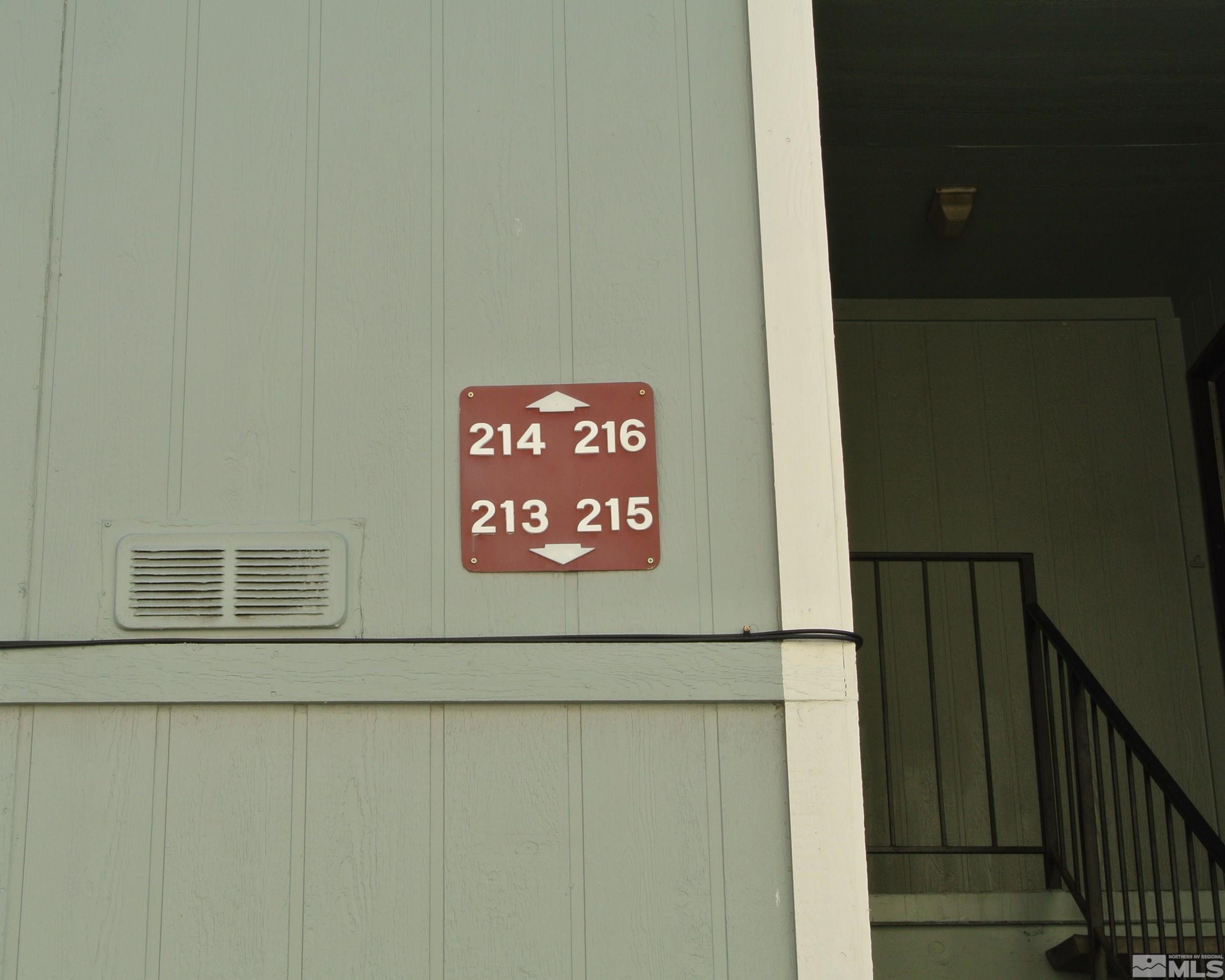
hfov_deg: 30.9
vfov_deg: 25.0
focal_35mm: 61
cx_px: 490
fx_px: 2212
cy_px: 488
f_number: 9
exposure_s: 1/60
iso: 100
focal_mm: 20.3
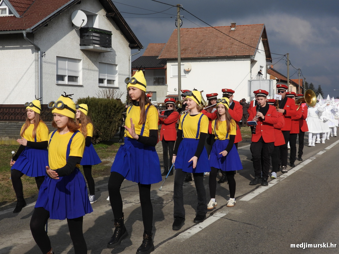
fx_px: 539
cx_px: 170
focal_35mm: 55
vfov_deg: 26.6
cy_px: 127
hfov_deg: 34.9
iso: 100
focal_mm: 9.8
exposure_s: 1/1600
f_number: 4
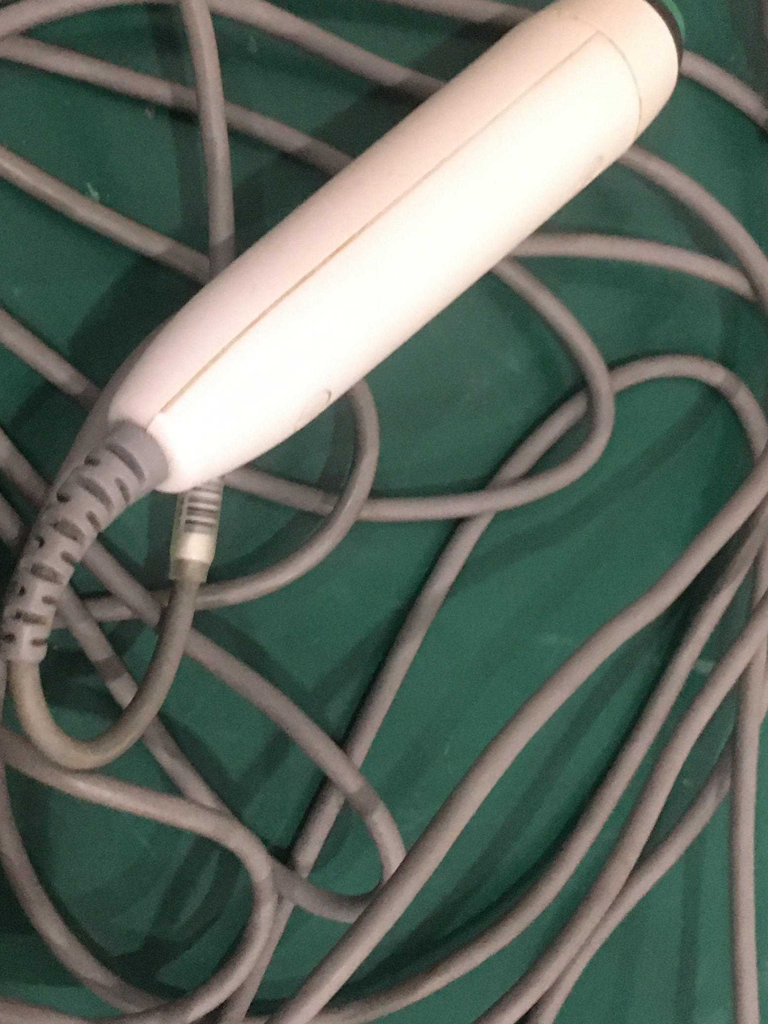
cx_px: 202
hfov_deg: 25.8
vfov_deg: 34.3
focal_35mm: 56
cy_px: 487
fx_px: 1657
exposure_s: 1/17
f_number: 2.2
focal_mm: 4.15
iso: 320
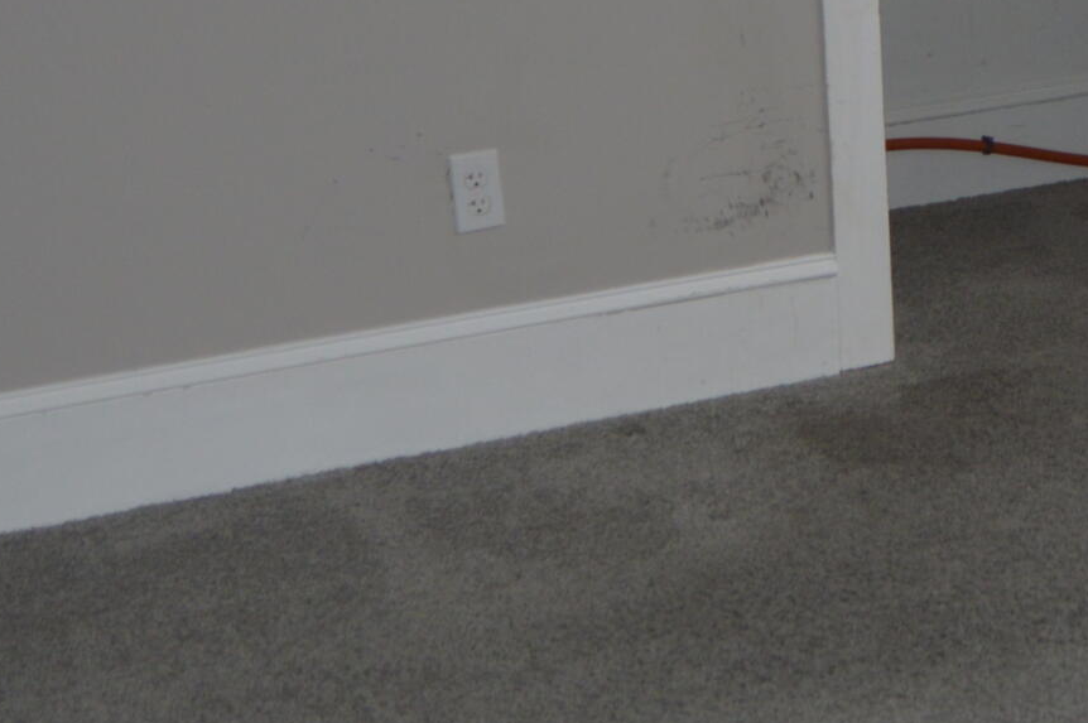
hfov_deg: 20.6
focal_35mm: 94
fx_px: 2838
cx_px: 1228
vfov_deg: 14.1
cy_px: -111
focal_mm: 18
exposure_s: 1/80
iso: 400
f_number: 3.5
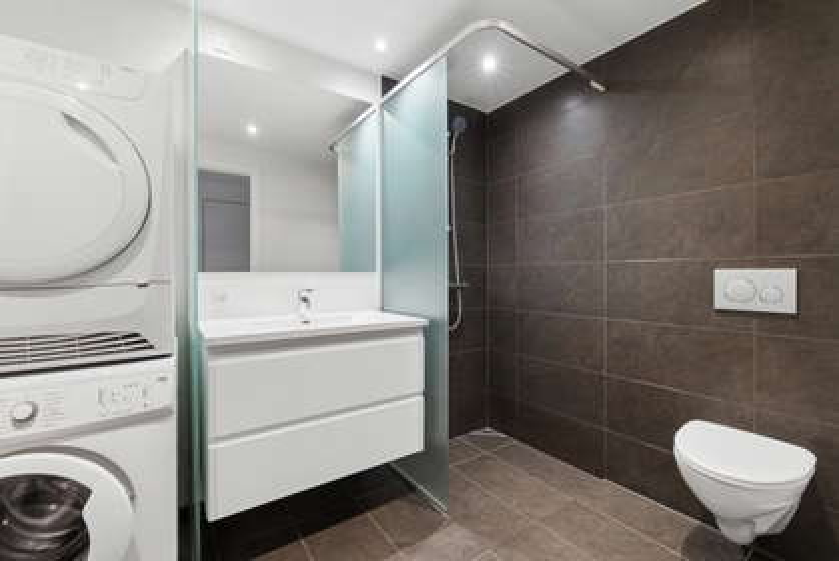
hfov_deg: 97.6
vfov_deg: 74.7
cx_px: 420
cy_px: 280
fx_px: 367
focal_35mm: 16
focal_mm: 10.5
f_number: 8
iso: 200
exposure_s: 1/5
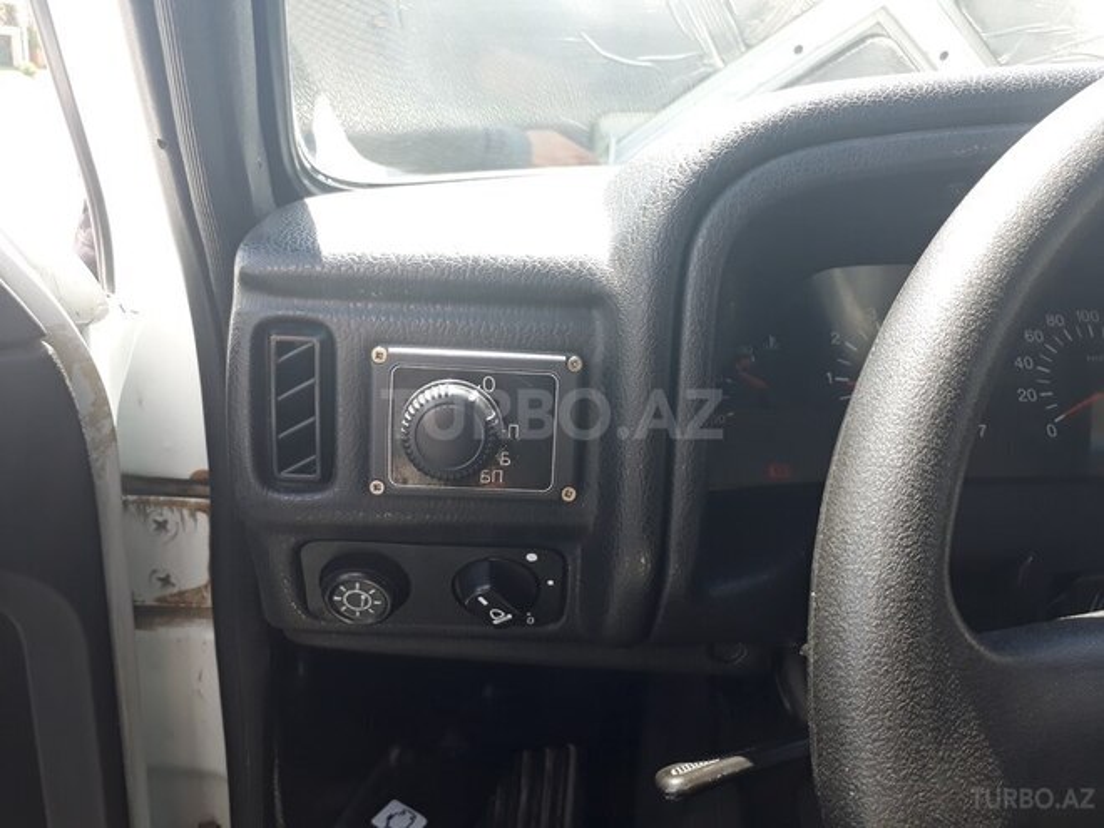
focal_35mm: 27
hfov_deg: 65.3
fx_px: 861
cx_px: 552
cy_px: 414
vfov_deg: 51.4
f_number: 1.9
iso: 50
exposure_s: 1/100
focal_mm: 3.6
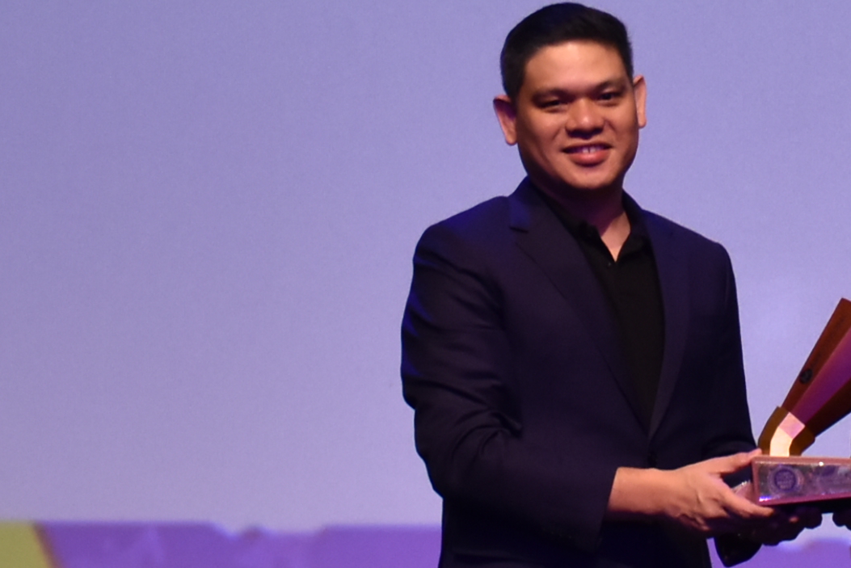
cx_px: 878
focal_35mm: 224
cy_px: 35
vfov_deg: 6.1
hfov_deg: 9.1
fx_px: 5300
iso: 800
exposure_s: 1/100
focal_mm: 35
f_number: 5
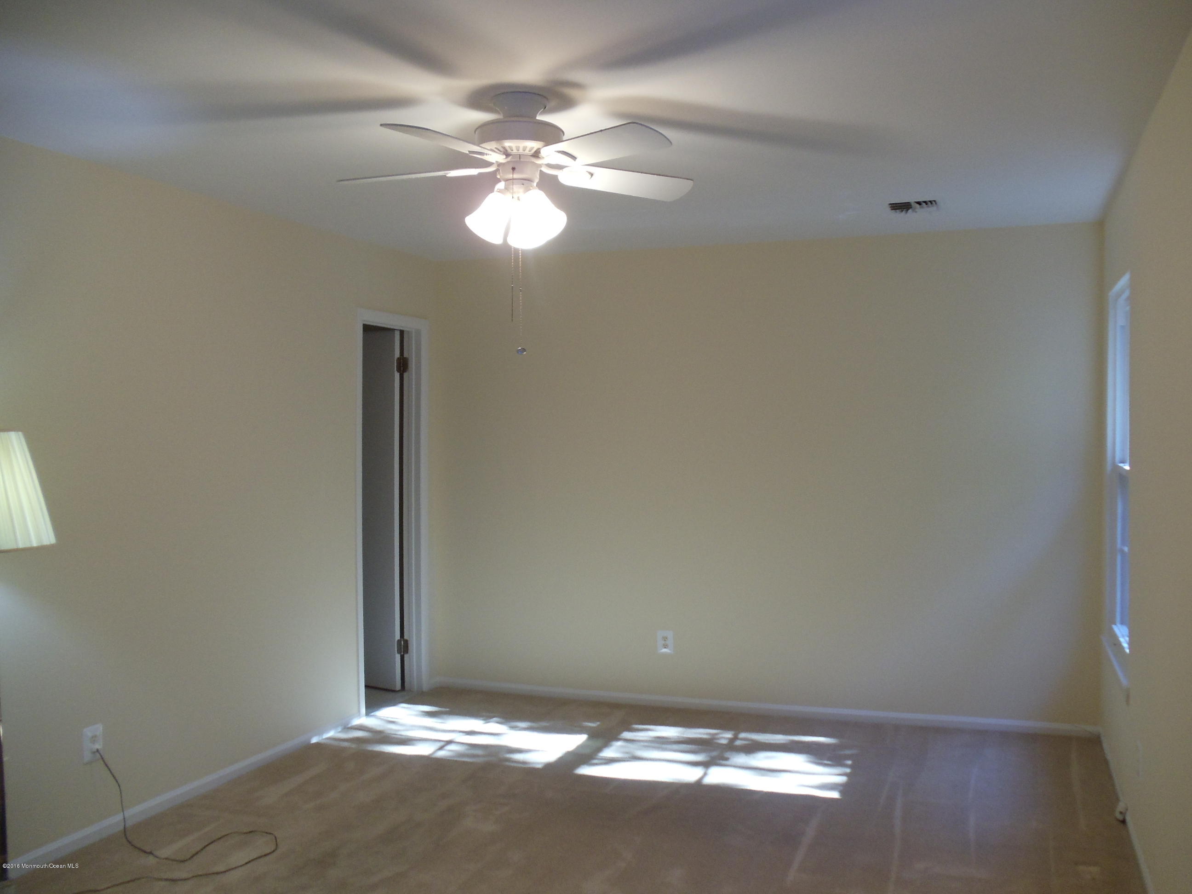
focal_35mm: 44
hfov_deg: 42.9
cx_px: 596
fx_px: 1515
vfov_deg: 32.9
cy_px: 447
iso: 200
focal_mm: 6
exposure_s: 1/30
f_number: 3.5
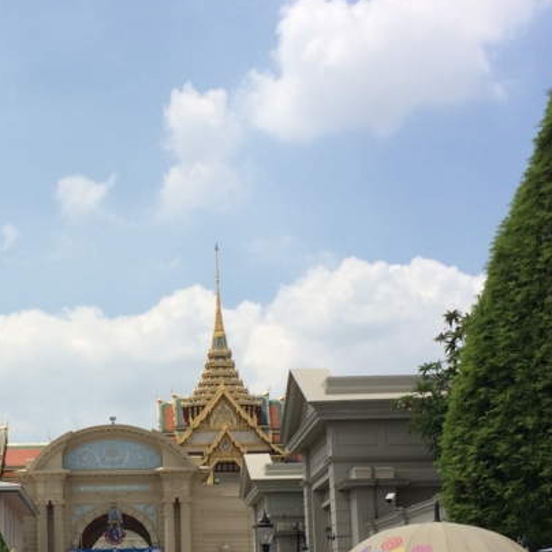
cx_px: 127
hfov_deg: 26.1
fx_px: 1173
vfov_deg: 26.3
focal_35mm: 65
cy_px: 389
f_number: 2.2
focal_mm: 4.15
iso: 32
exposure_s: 1/3165
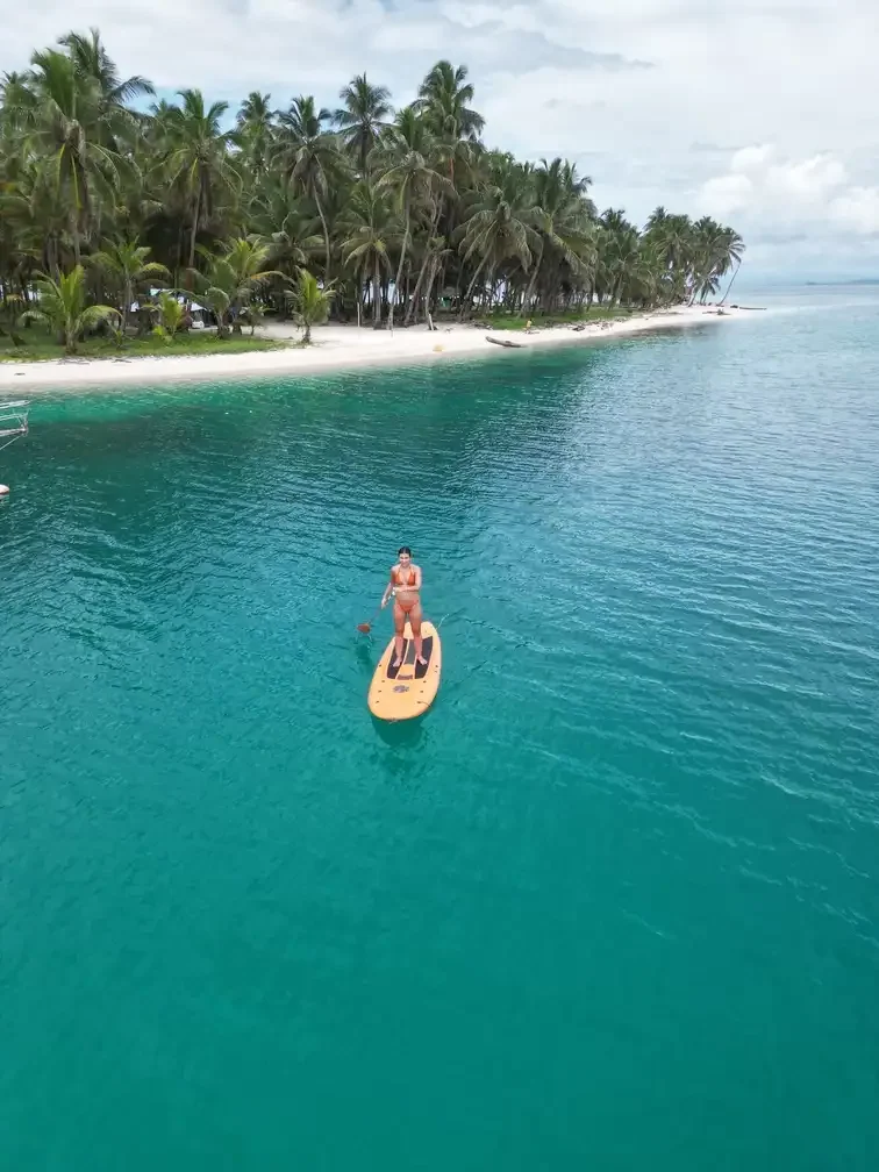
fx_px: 813
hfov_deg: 56.8
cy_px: 586
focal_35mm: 24
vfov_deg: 71.6
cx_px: 440
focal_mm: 6.72
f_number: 1.7
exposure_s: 1/3000
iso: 200
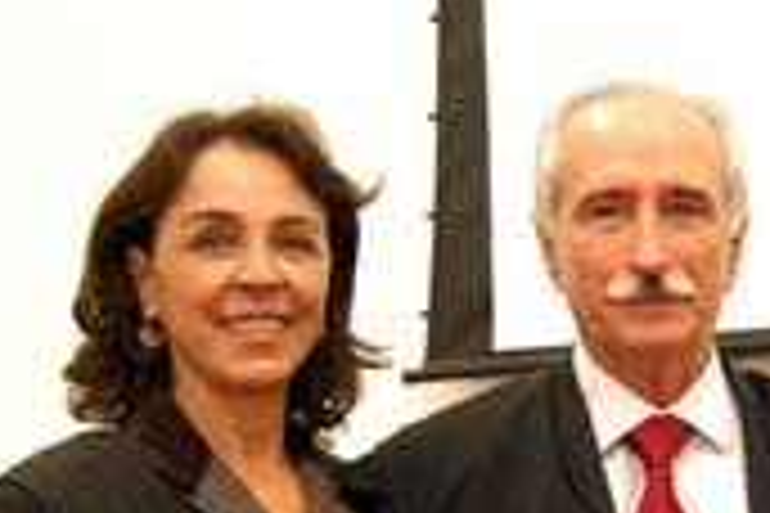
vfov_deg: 12.8
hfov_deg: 19.1
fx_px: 2246
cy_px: 549
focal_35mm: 105
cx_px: 716
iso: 800
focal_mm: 30
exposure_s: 1/50
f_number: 4.2
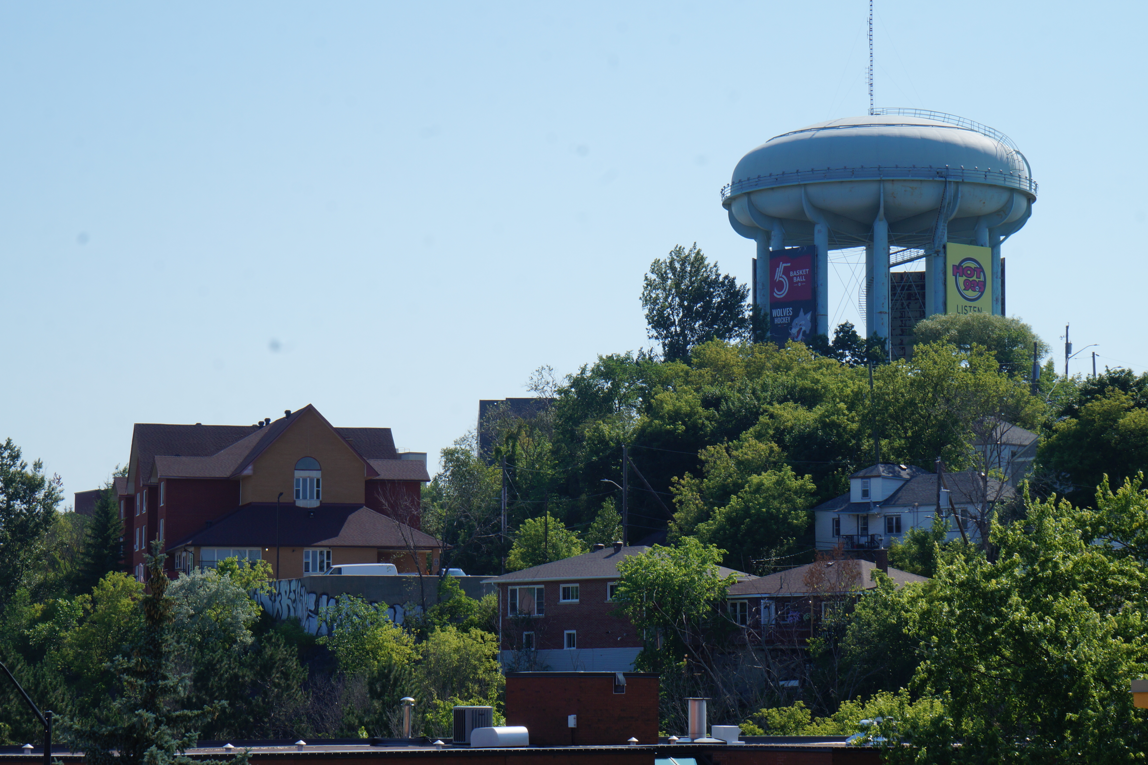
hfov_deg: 19.5
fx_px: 3348
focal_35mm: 105
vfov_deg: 13.0
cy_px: 386
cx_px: 574
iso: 100
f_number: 16
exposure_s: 1/125
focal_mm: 68
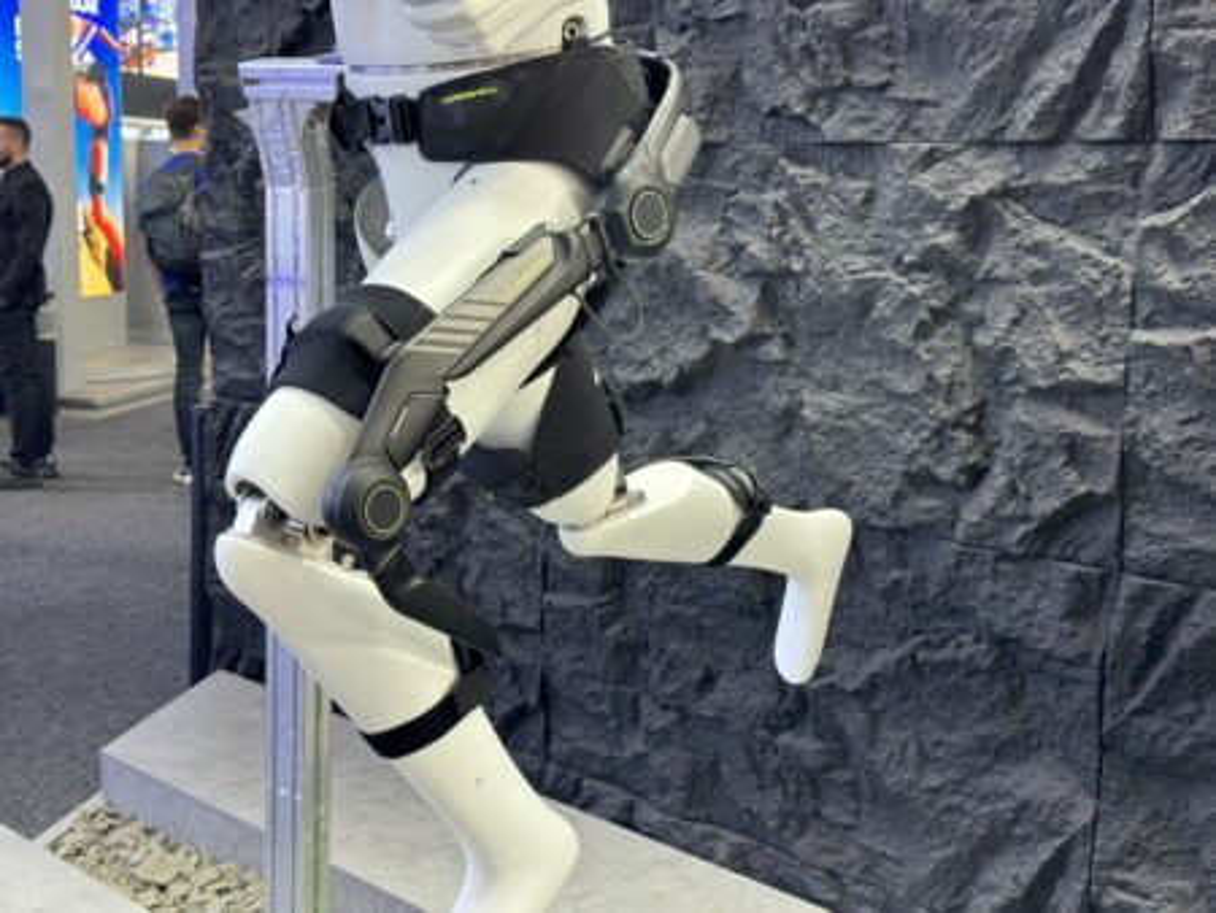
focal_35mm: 48
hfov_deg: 39.6
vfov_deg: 30.3
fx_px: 1687
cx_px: 608
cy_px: 456
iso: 80
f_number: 1.78
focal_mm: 6.76
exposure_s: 1/100
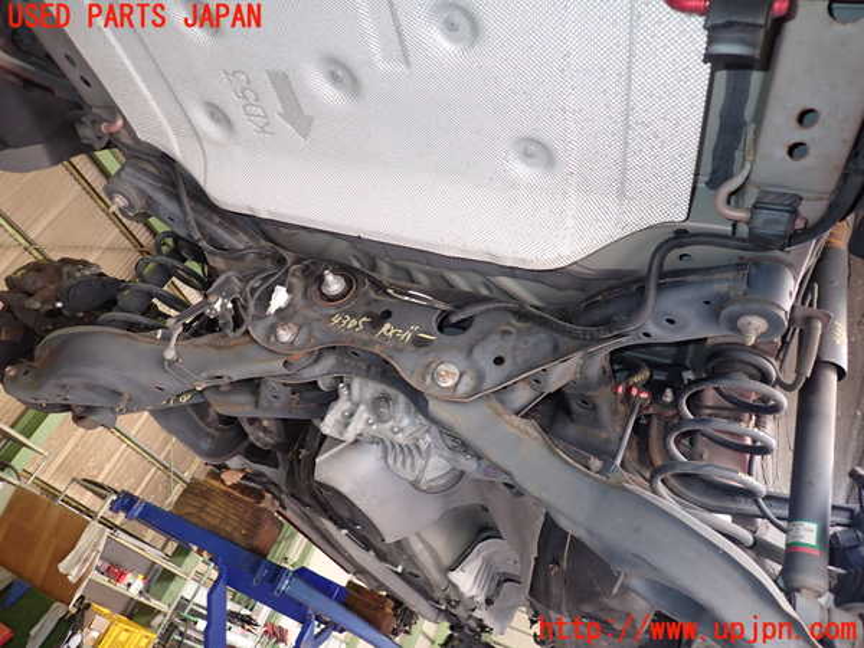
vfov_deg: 54.9
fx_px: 624
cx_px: 432
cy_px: 324
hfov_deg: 69.4
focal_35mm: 25
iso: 200
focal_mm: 4.5
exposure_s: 1/30
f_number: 2
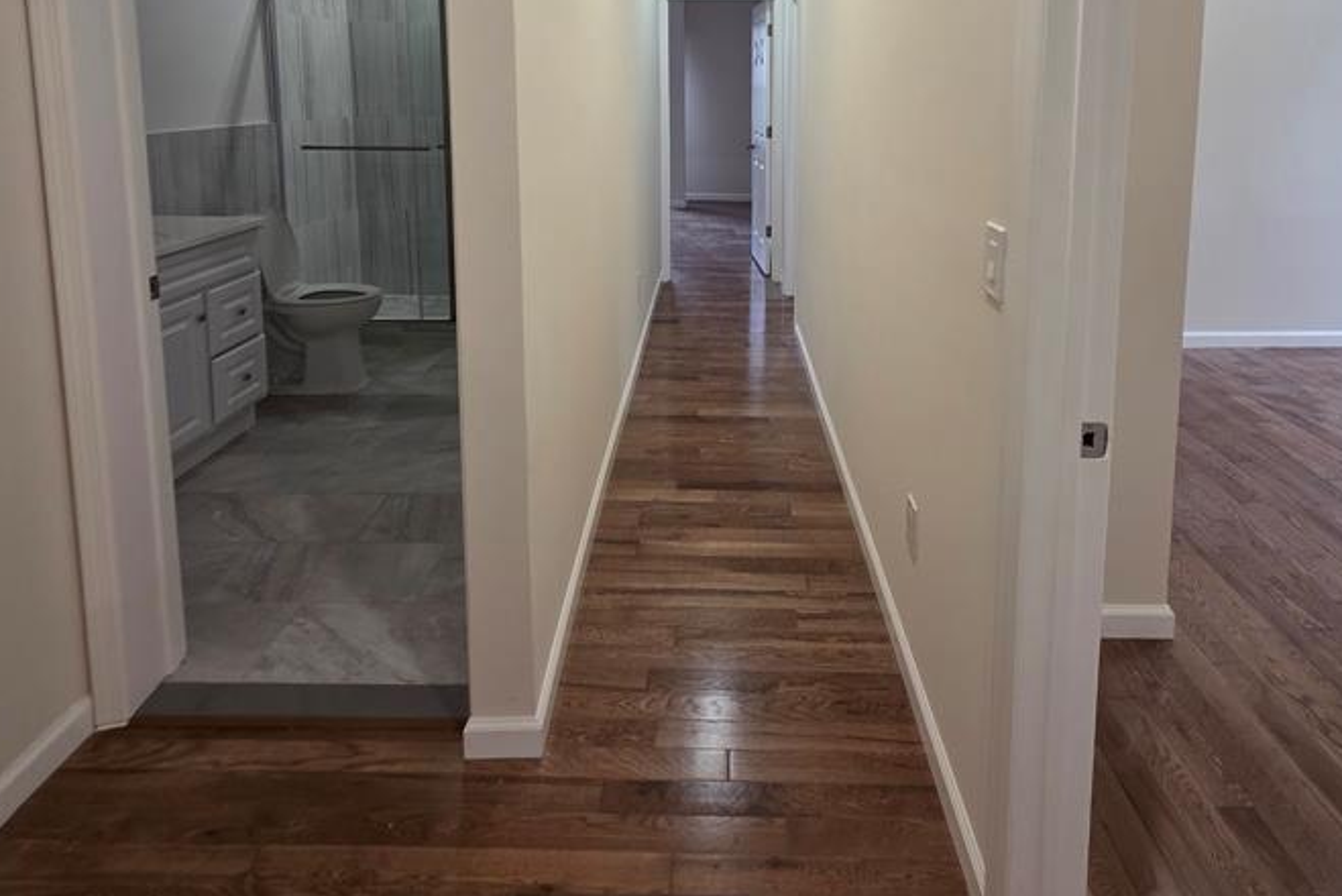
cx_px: 717
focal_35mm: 21
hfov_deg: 81.1
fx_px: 783
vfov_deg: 55.5
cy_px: 185
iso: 160
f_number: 1.9
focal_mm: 2.2
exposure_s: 1/120
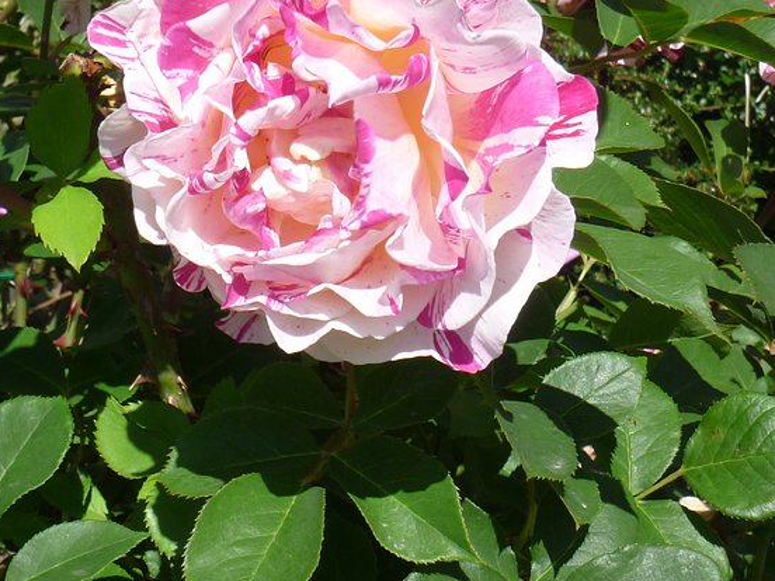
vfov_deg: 19.4
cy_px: 246
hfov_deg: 25.6
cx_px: 272
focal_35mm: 76
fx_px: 1702
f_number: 5.6
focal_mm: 7.2
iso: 80
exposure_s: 1/200
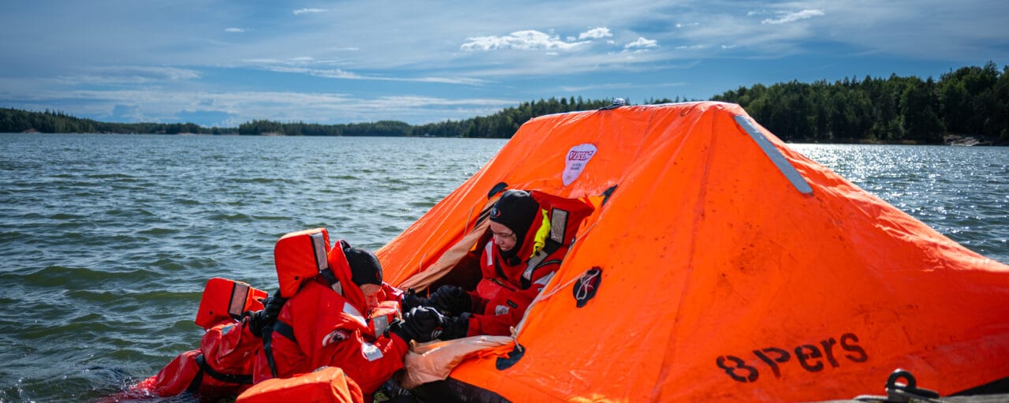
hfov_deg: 62.4
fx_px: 832
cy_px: 232
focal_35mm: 33
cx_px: 474
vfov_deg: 27.2
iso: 100
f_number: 2.8
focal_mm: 28
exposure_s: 1/2500
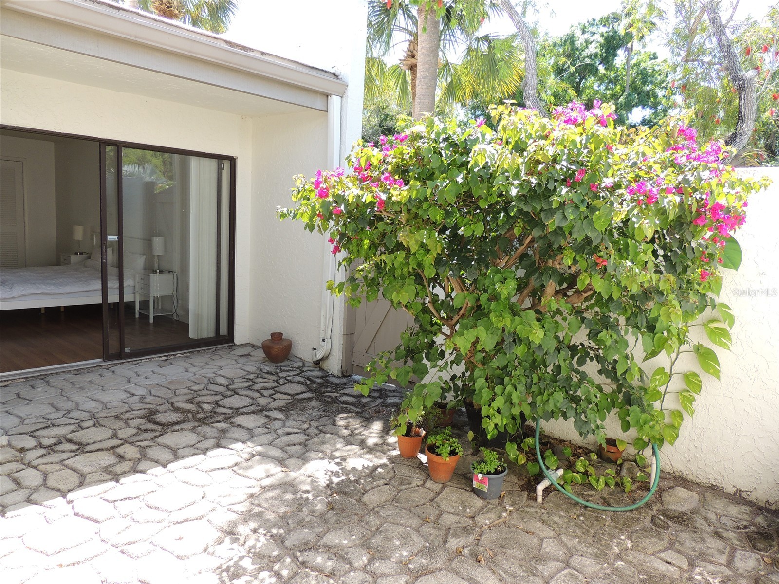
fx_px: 540
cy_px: 292
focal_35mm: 24
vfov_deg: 56.8
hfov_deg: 71.6
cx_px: 390
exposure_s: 1/200
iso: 100
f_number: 3
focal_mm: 4.3
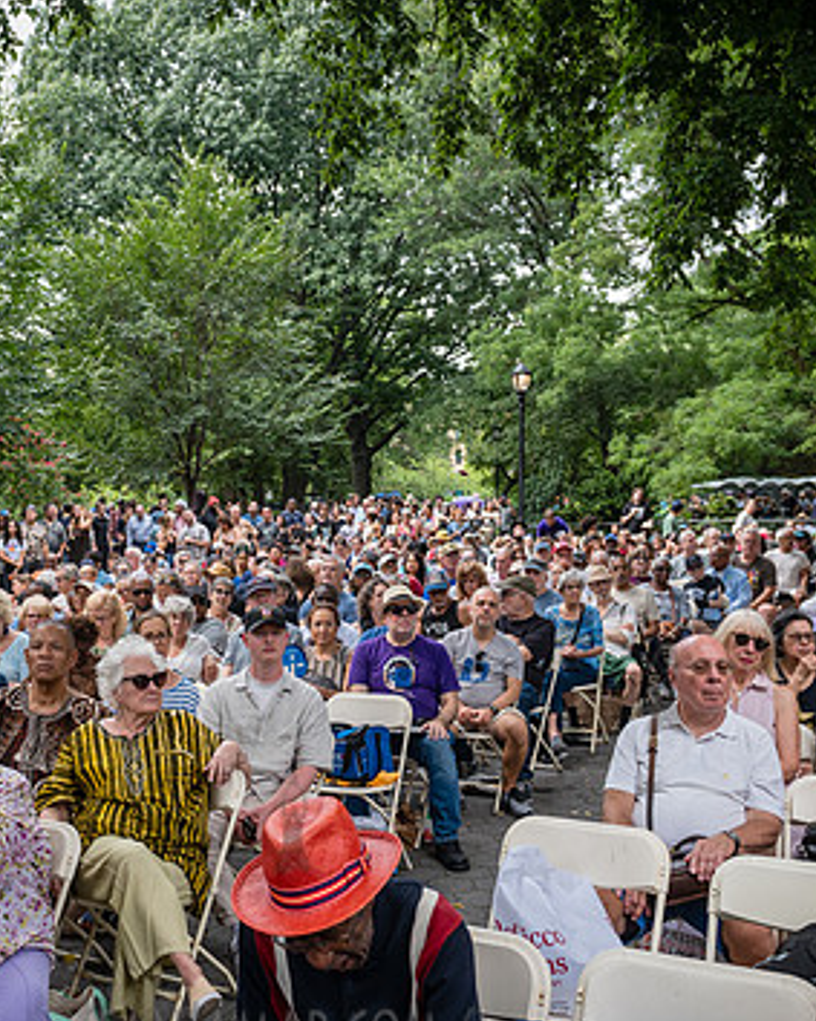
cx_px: 291
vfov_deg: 49.1
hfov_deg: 39.8
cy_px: 544
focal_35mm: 37
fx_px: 1117
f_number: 4
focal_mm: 24
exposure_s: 1/400
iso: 320
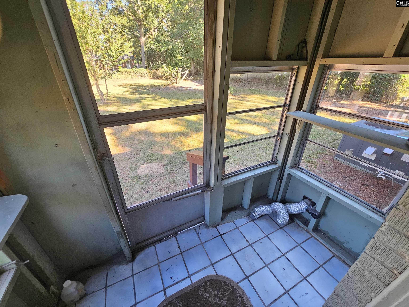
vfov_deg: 89.9
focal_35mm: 13
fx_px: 154
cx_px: 204
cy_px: 154
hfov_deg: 106.2
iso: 64
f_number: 2.2
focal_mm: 2.2
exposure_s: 1/60
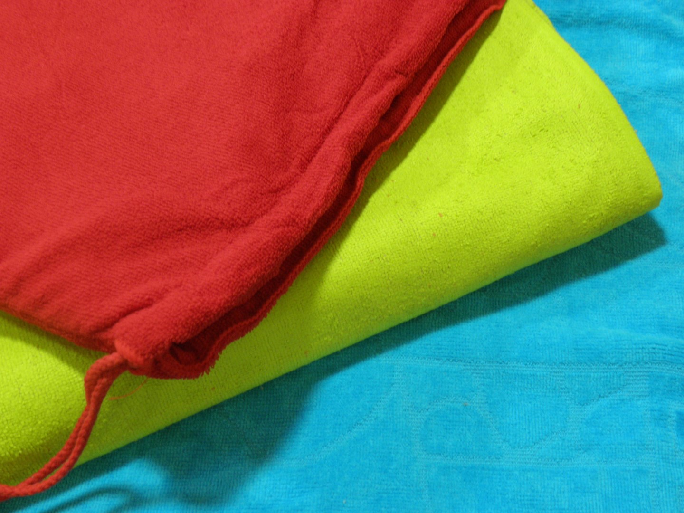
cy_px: 256
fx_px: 1008
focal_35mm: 51
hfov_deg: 37.5
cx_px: 342
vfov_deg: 28.6
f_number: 3.5
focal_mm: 9.22
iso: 160
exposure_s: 1/8
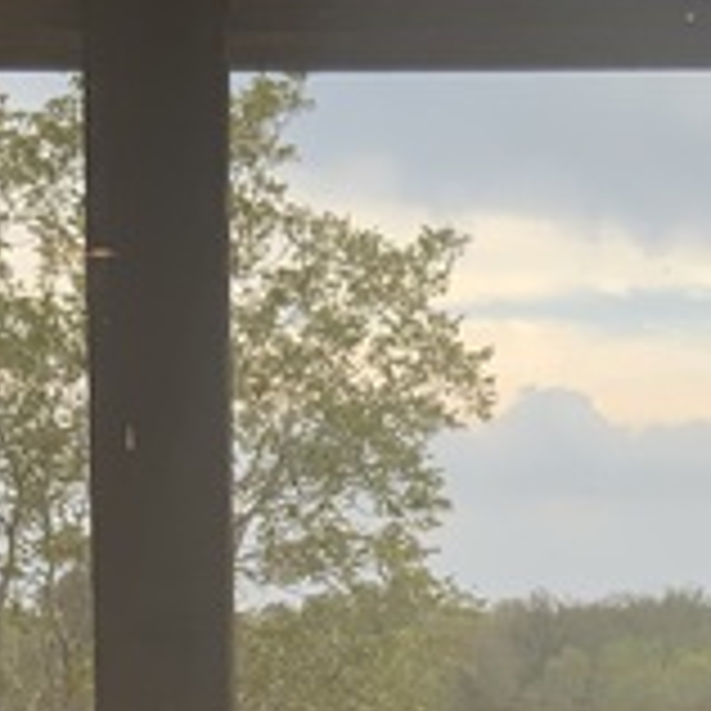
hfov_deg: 16.7
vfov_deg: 15.6
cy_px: 1008
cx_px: 356
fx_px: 2417
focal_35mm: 104
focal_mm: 3
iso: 16
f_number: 1.8
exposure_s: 1/491
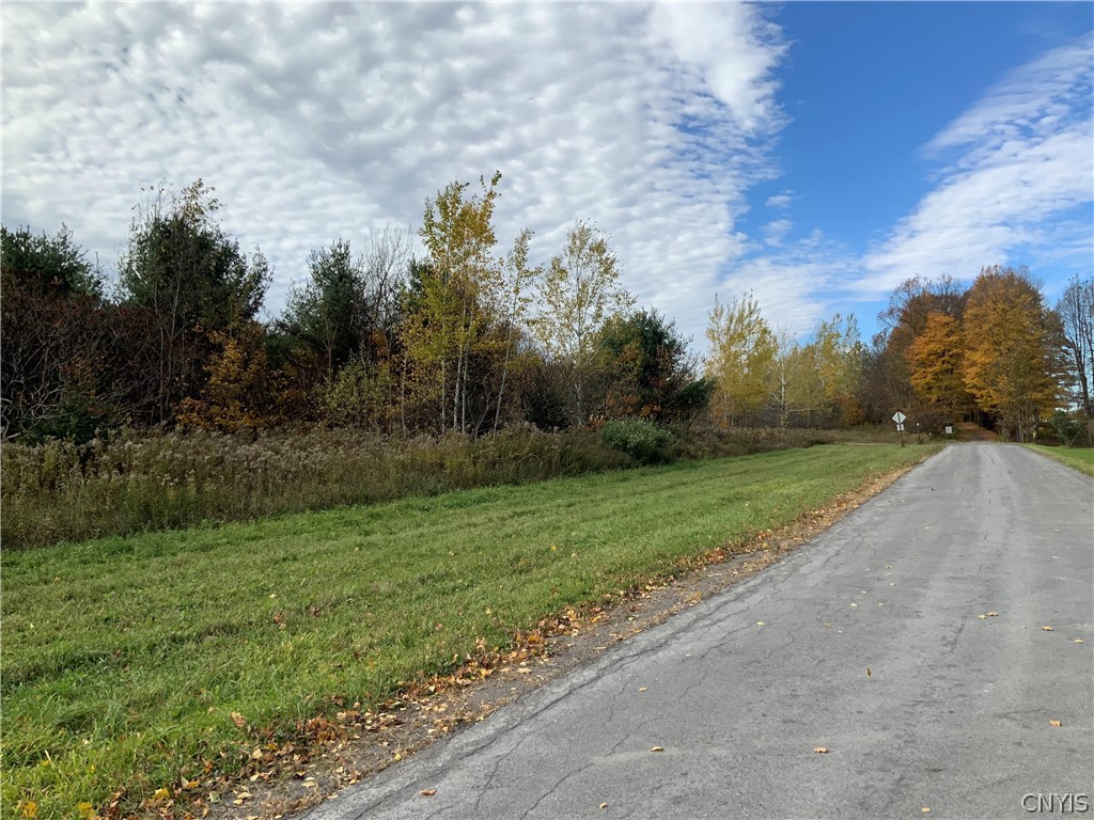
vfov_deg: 48.2
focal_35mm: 29
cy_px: 410
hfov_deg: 61.7
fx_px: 917
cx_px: 547
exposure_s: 1/1577
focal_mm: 3
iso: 16
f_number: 1.8
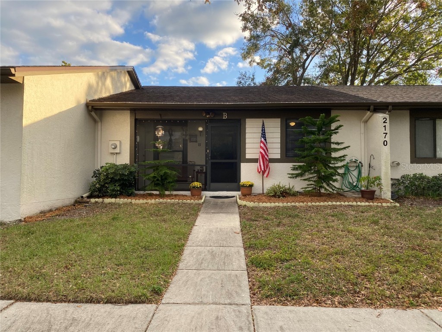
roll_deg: -0.4
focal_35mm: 26
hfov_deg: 67.3
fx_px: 332
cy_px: 166
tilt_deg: +1.1
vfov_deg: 53.1
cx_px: 221
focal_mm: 4.25
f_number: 1.8
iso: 32
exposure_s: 1/597
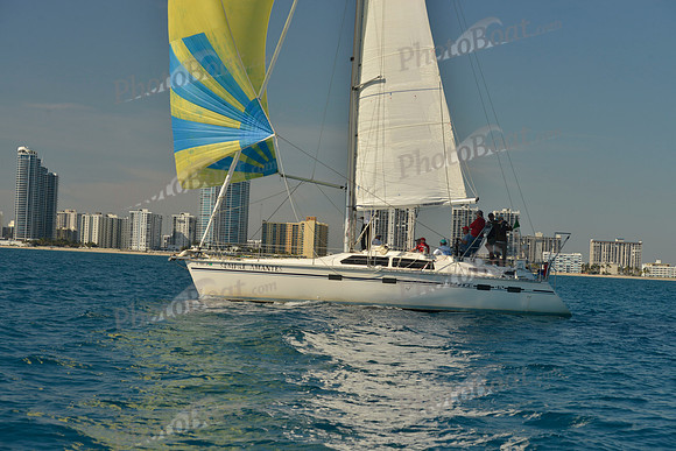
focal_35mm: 70
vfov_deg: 19.5
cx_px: 338
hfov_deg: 28.8
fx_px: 1315
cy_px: 226
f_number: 9
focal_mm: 70
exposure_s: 1/500
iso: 200
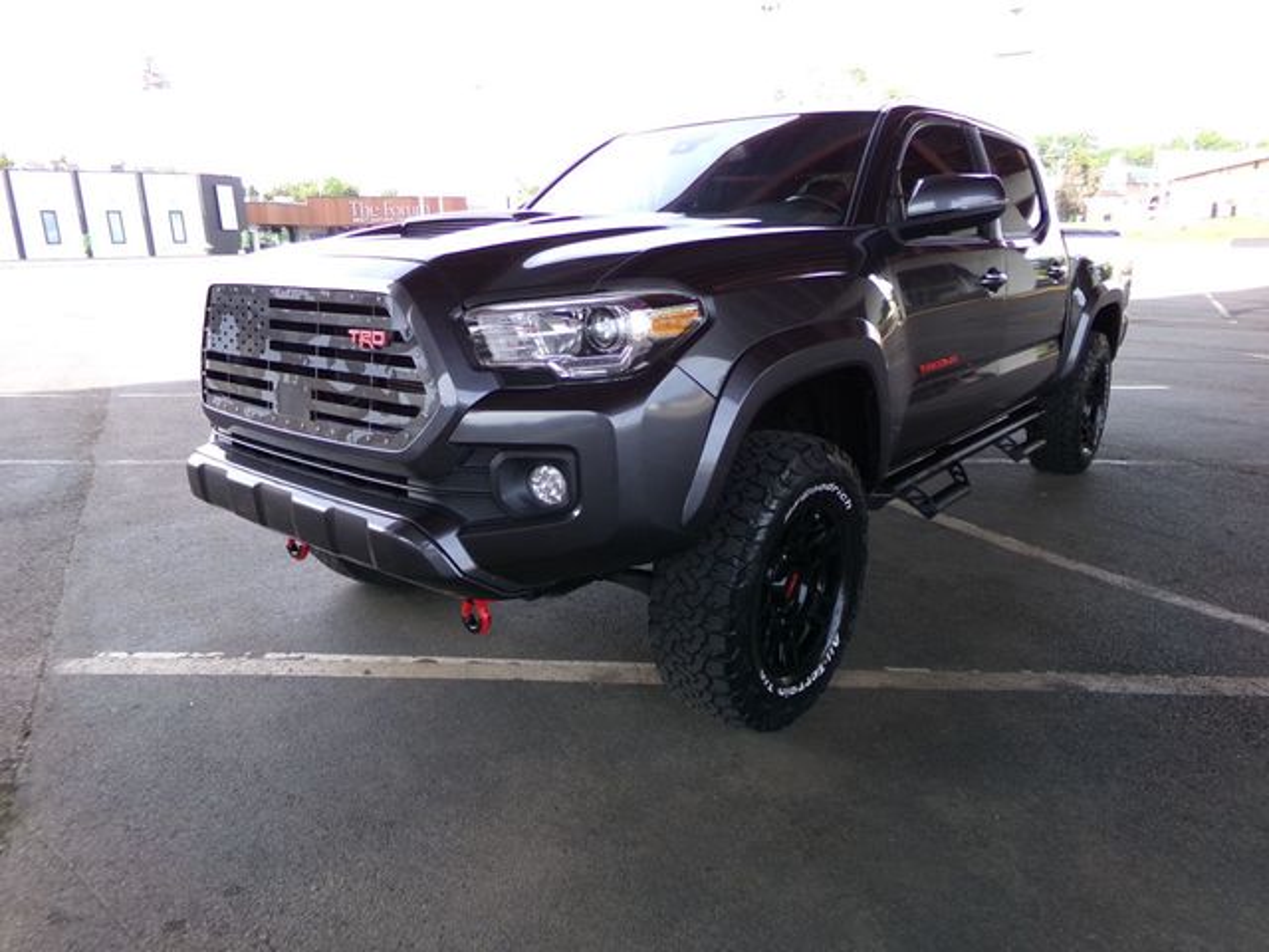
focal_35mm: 24
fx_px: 880
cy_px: 476
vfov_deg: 56.8
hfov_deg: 71.6
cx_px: 634
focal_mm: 4.3
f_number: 3.7
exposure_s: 1/110
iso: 100
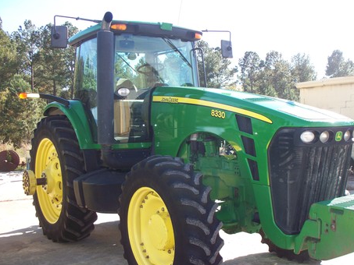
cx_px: 197
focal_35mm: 42
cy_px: 141
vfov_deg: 34.4
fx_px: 430
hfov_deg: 44.7
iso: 80
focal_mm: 7.54
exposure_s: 1/320
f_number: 2.8
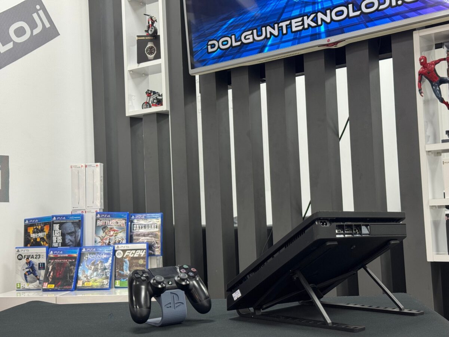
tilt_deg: +3.7
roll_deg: +2.0
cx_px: 224
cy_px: 168
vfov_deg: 30.3
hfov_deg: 39.7
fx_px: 623
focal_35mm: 48
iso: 100
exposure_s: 1/50
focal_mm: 6.76
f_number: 1.78
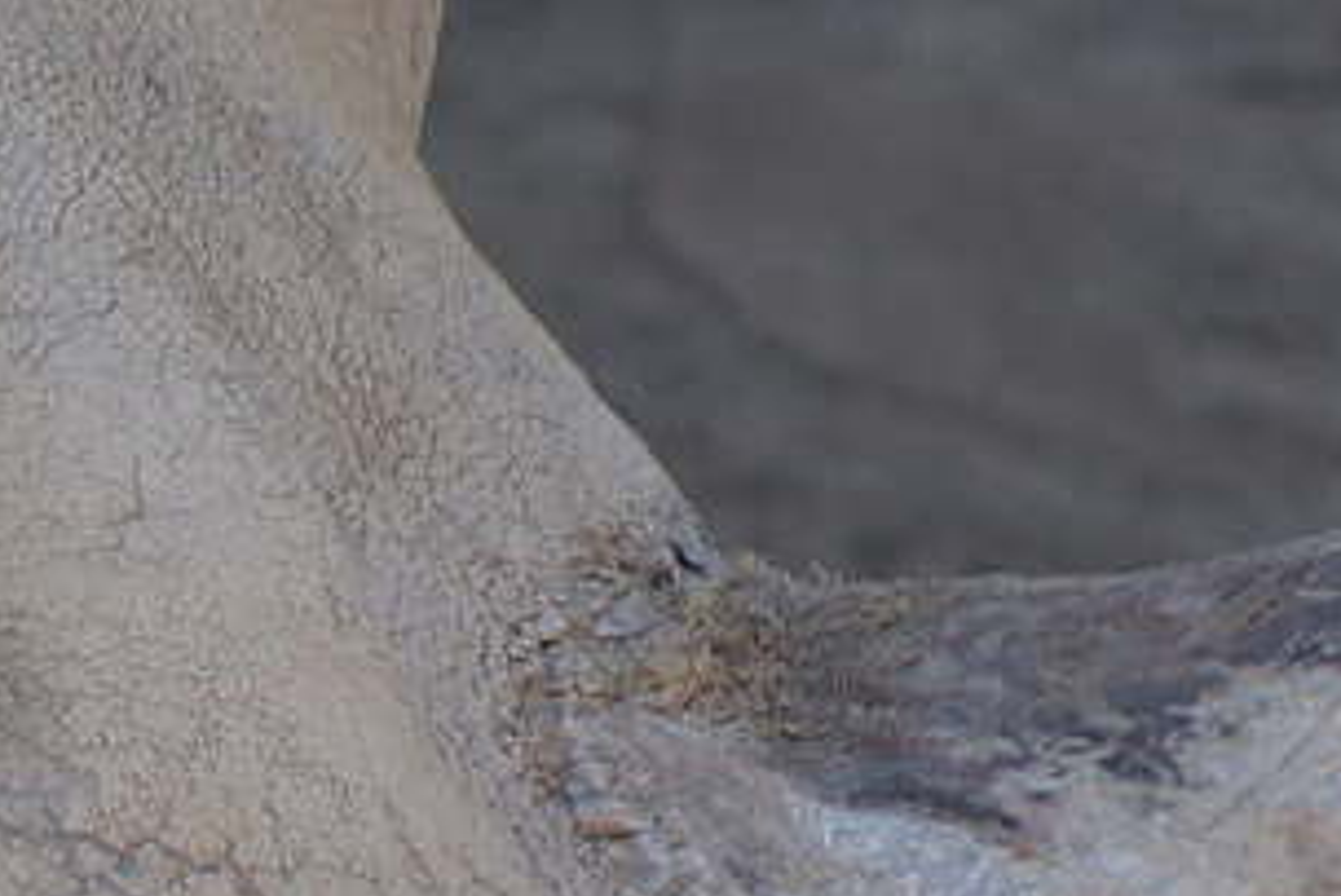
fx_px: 41179
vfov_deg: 1.2
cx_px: -1645
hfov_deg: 1.9
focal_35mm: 1105
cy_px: 1571
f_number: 5.6
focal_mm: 140
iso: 200
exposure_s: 1/250
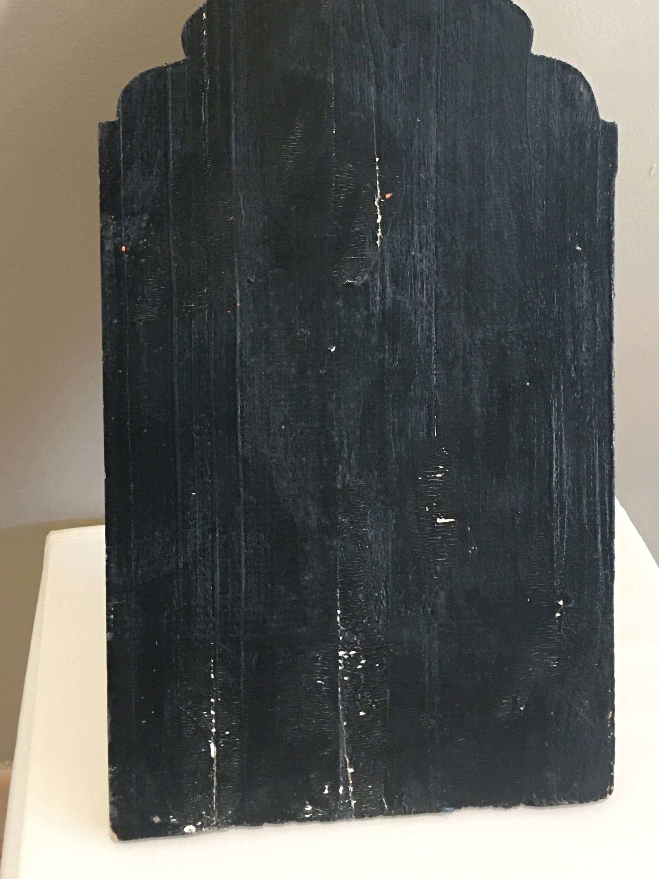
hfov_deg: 33.6
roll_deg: -4.2
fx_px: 1092
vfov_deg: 42.9
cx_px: 323
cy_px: 252
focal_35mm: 43
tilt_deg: -28.1
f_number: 2.2
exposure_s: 1/8
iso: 100
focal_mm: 4.15
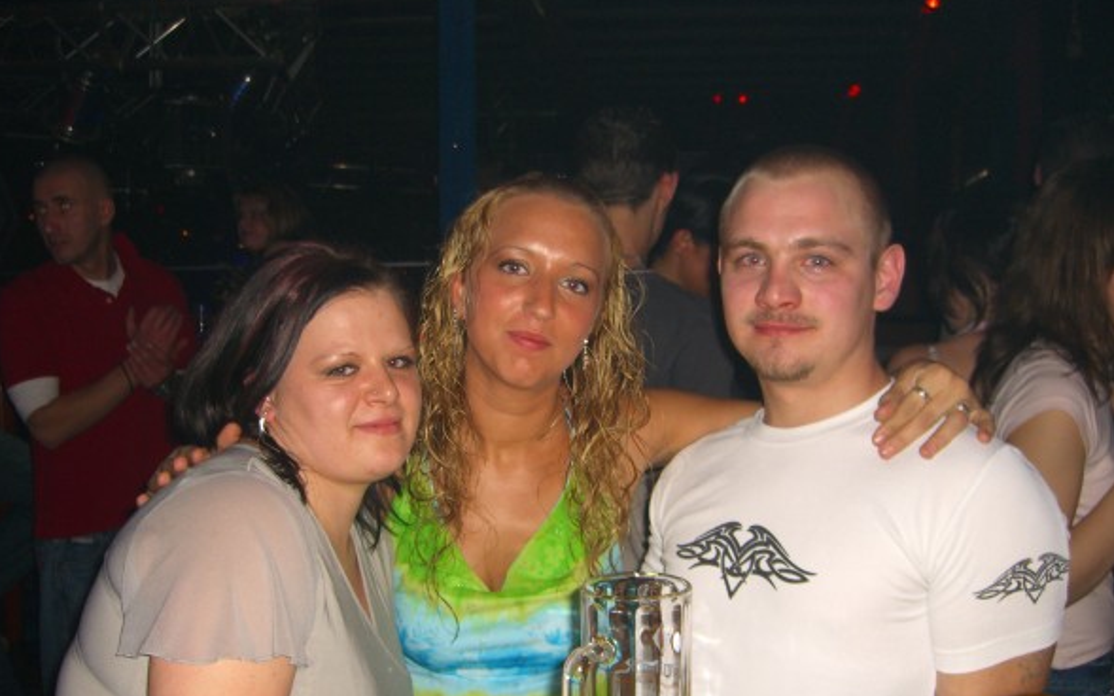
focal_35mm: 41
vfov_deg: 31.2
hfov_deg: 48.2
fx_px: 1245
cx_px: 550
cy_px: 412
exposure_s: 1/60
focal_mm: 7.9
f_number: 2.8
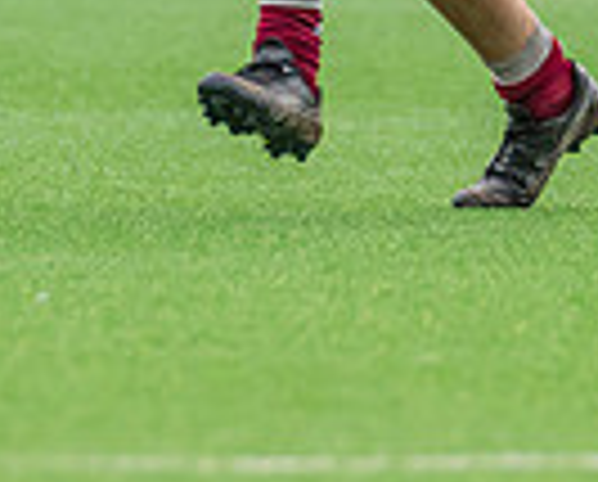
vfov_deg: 0.7
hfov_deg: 0.9
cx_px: -35
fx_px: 38508
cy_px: -321
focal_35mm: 2171
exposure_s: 1/1250
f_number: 5
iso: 800
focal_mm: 360
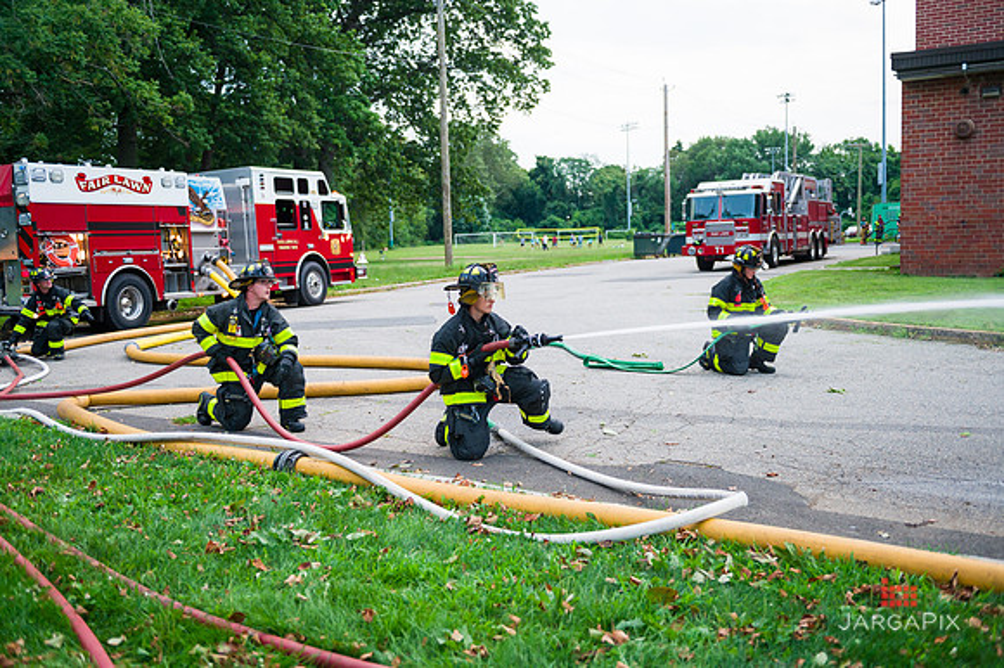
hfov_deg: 54.5
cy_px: 334
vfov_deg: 37.8
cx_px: 502
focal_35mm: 35
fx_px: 976
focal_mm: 35
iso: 1000
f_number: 3.2
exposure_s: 1/200
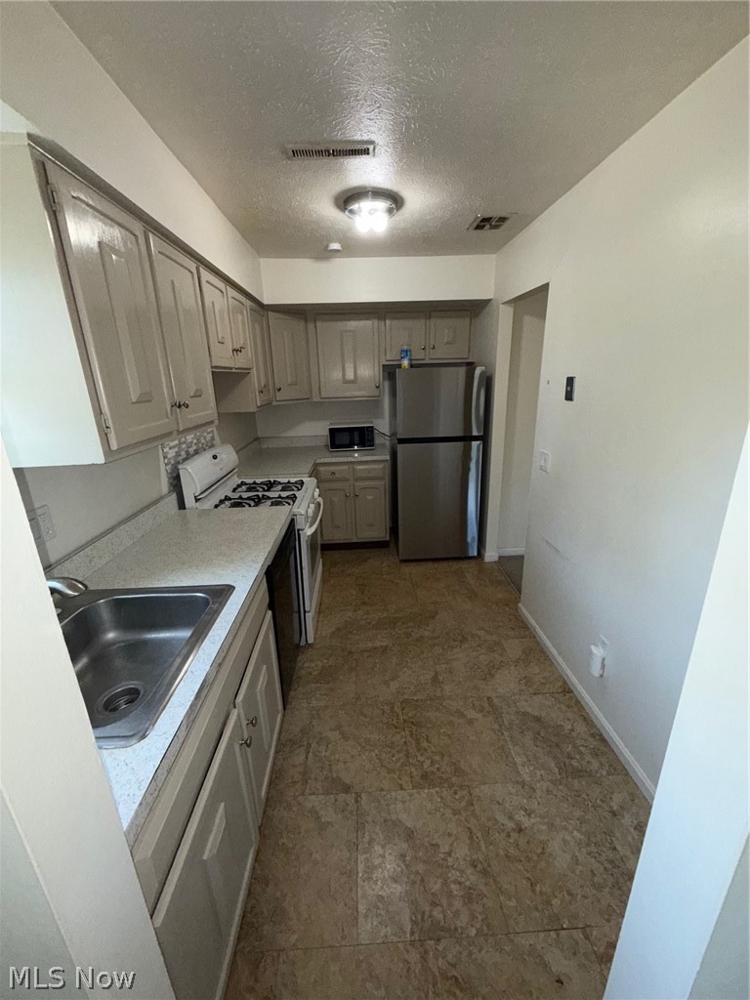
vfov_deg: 102.1
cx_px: 375
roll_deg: +1.7
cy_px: 500
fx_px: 404
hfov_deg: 85.7
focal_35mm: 14
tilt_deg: -16.9
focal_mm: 2.22
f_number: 2.2
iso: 160
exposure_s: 1/60
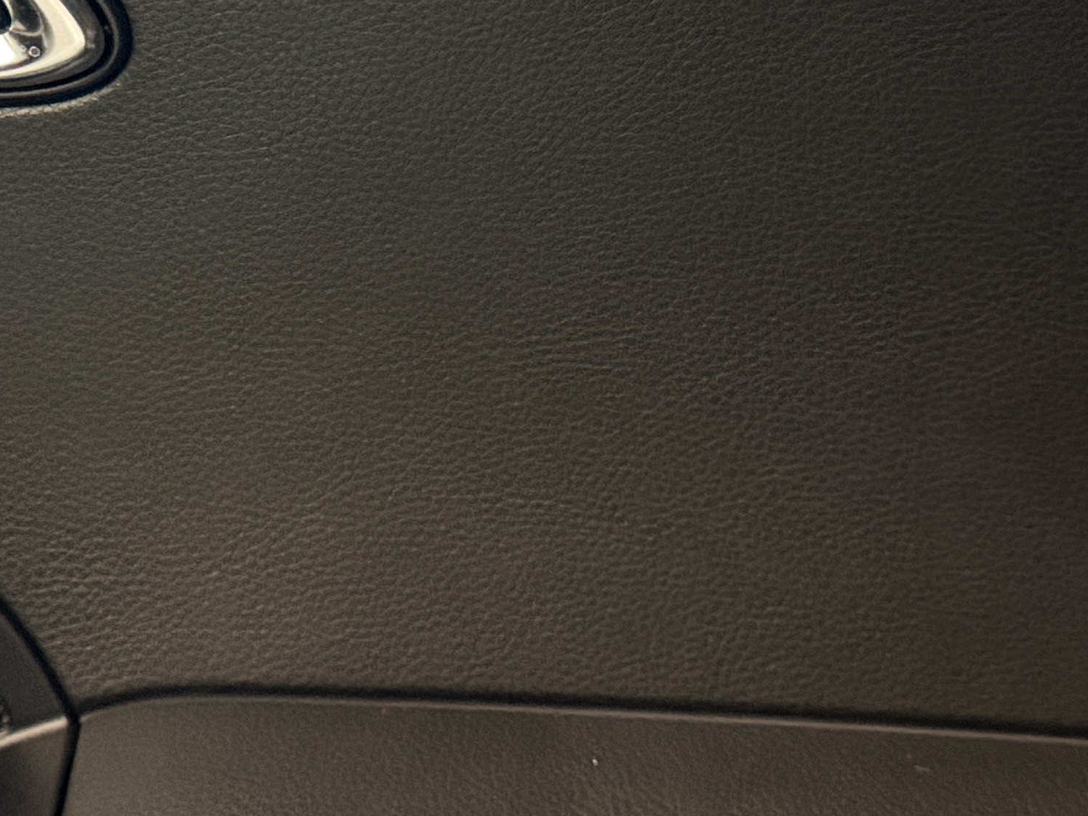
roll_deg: -1.3
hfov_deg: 21.0
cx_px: 197
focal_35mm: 92
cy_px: 66
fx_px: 2892
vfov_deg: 15.9
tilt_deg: -17.3
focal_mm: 6.76
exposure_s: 1/30
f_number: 1.78
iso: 1250
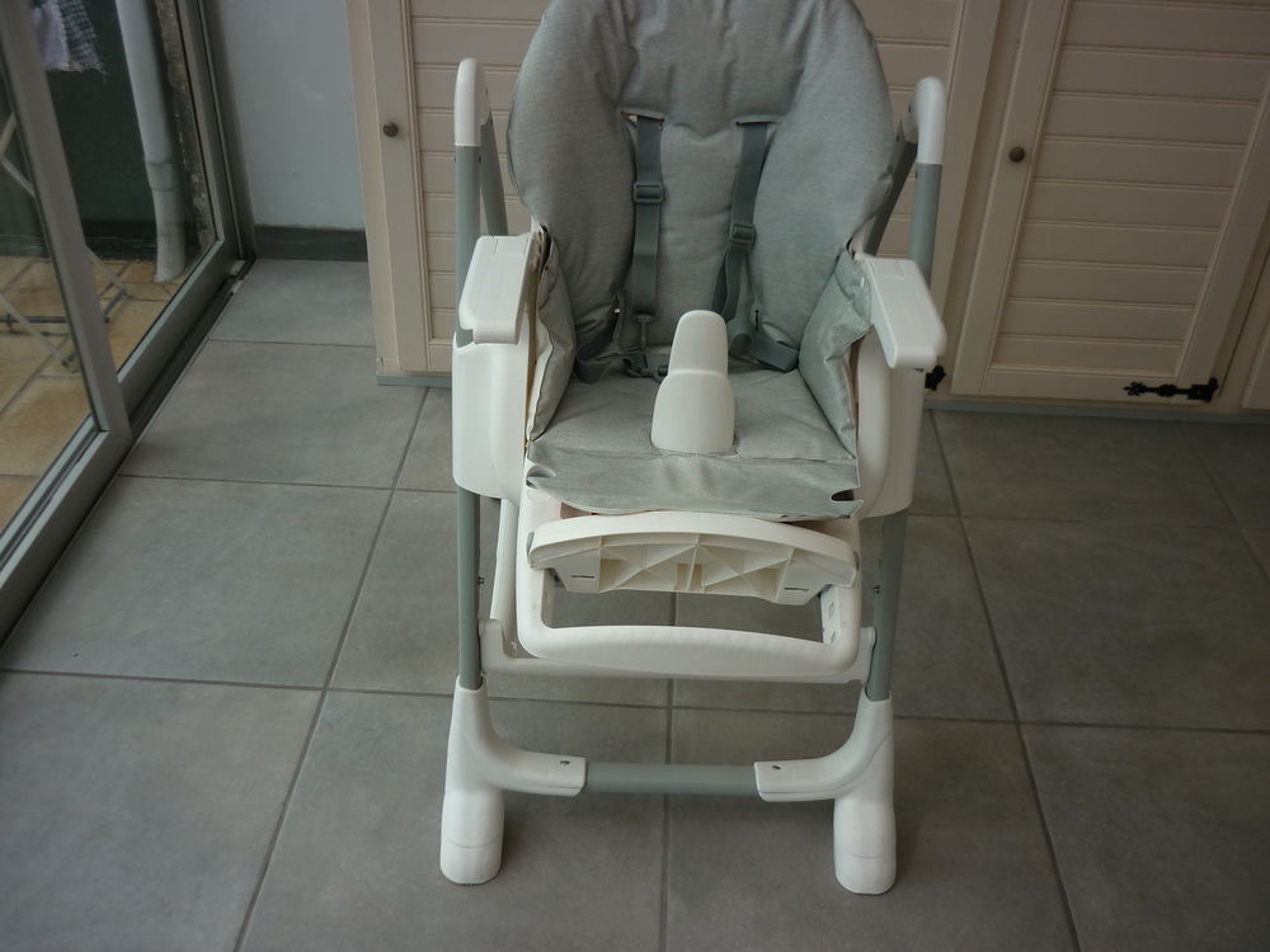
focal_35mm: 33
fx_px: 1211
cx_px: 635
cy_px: 476
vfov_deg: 42.9
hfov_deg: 55.4
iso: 80
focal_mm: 5.5
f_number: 2.8
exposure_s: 1/800
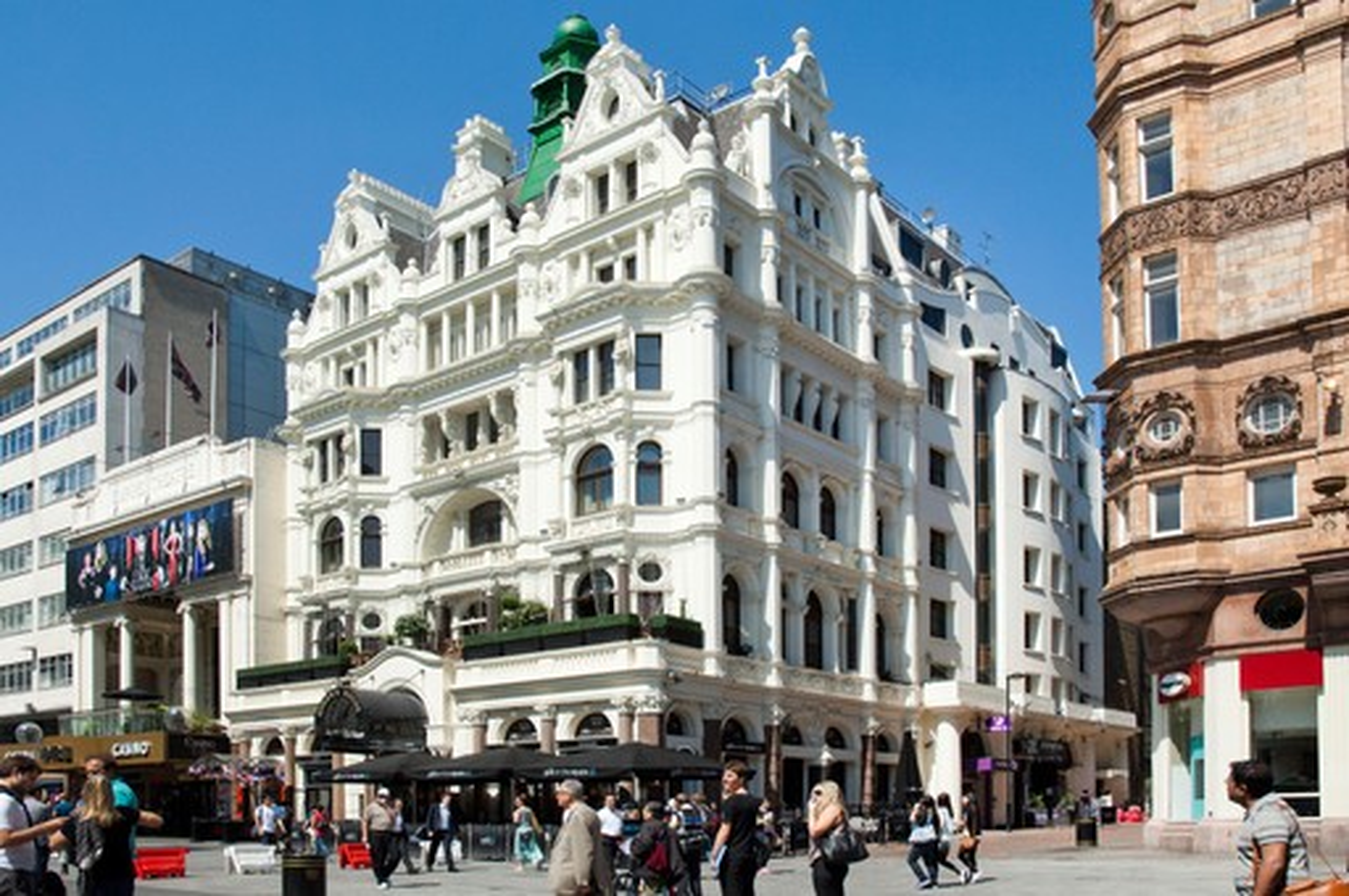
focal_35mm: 33
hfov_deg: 57.3
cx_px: 674
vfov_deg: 39.9
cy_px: 448
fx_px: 1235
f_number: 8
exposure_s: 1/1000
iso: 200
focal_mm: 22
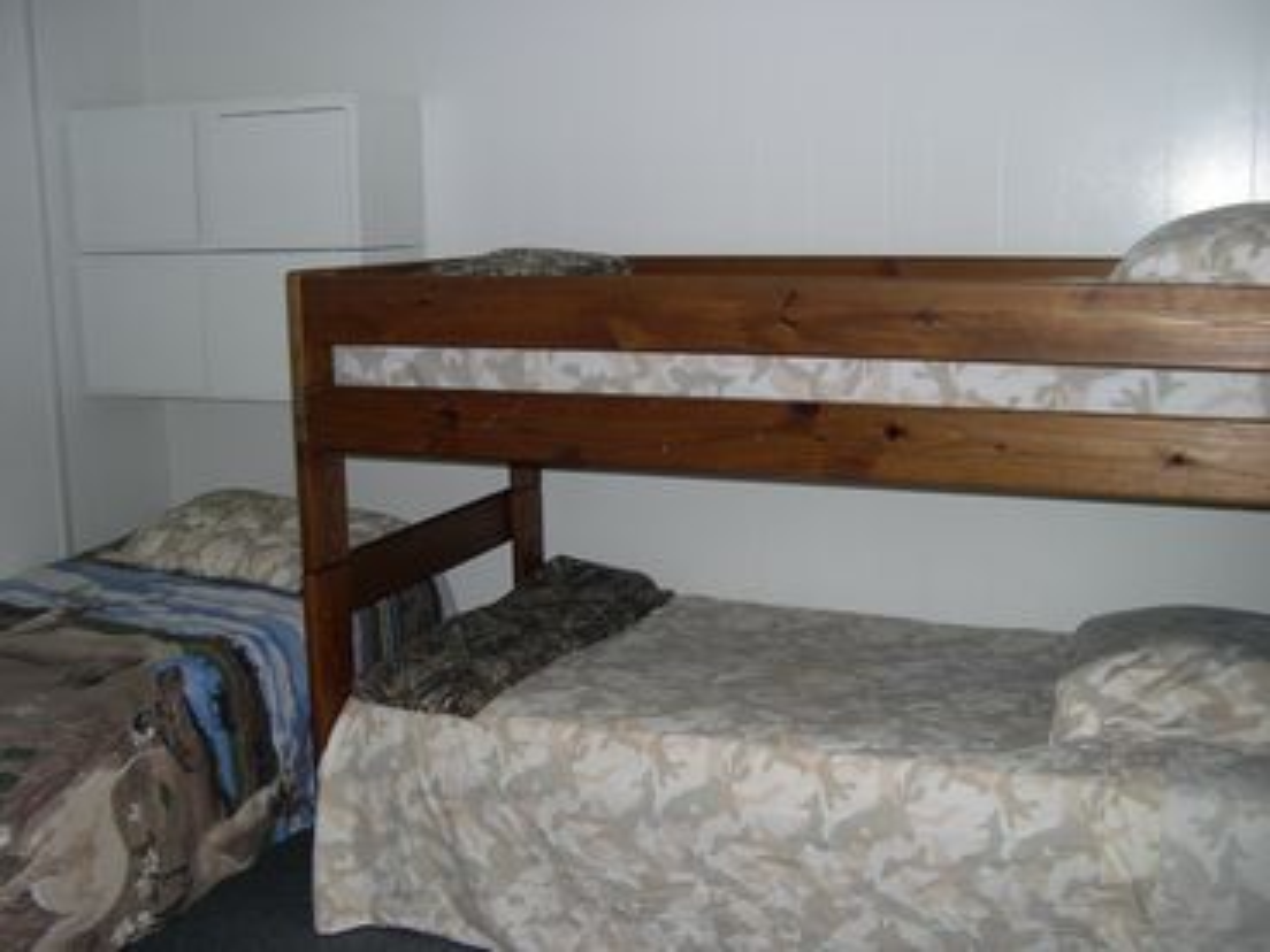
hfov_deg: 49.0
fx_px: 1394
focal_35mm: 38
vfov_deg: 37.7
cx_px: 635
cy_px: 476
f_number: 2.8
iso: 100
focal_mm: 8
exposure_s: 1/60
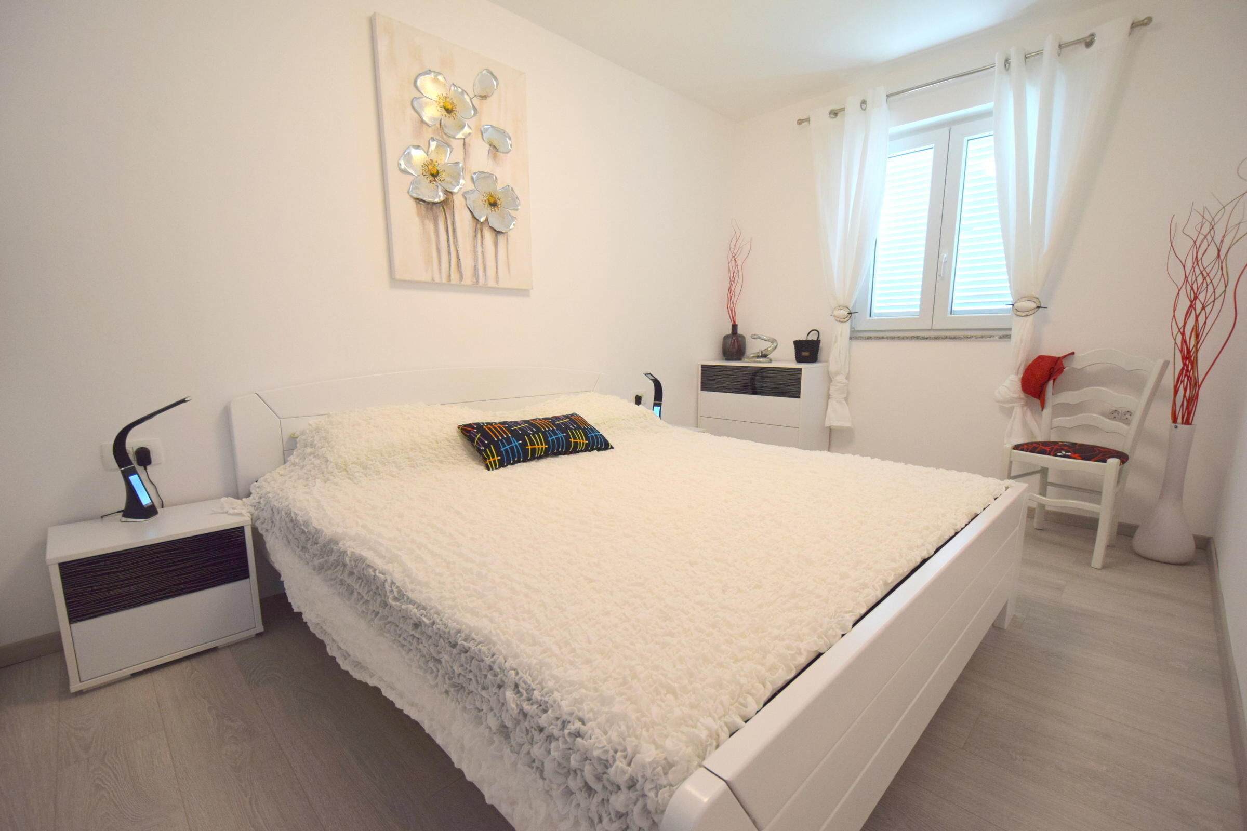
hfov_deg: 100.4
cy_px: 416
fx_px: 520
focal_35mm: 15
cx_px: 624
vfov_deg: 77.3
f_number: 3.5
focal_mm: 10
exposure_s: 1/60
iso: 1000
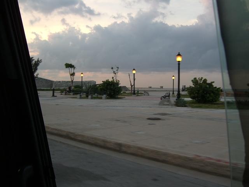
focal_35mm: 38
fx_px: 273
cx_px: 124
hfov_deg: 49.0
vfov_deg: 37.7
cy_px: 94
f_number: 2.8
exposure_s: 1/125
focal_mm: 7.9
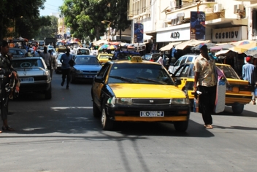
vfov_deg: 17.9
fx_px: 536
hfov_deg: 26.5
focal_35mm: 75
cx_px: 58
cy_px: 15
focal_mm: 22
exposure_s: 1/80
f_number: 18
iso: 200
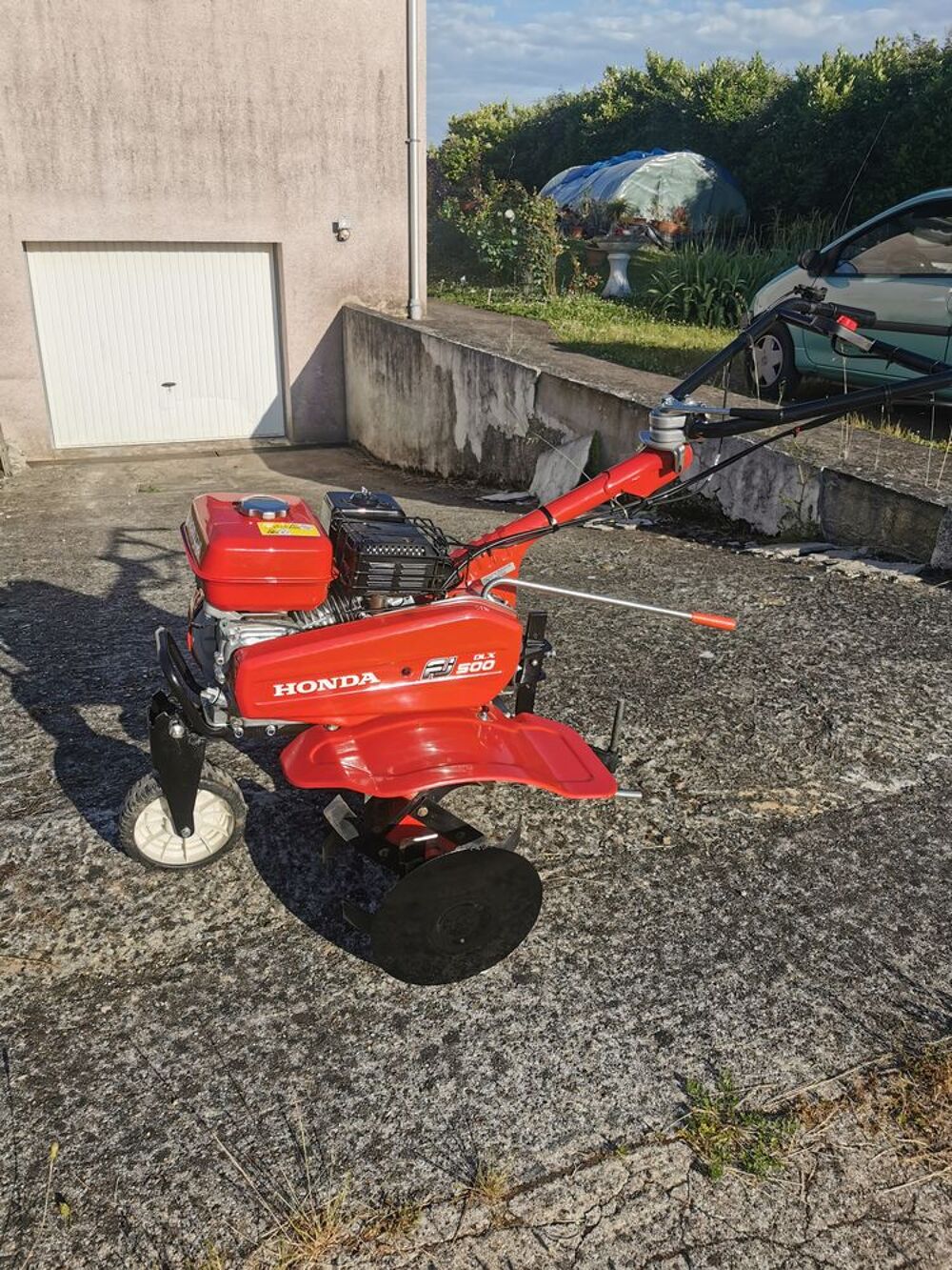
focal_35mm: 27
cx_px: 476
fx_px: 990
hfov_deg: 51.4
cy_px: 635
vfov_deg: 65.3
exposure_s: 1/5714
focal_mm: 5.56
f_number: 1.6
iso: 50
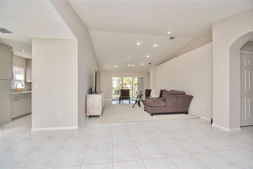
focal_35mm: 15
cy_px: 84
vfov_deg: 77.3
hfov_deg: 100.4
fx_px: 105
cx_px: 126
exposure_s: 1/125
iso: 320
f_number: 5.6
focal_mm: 10
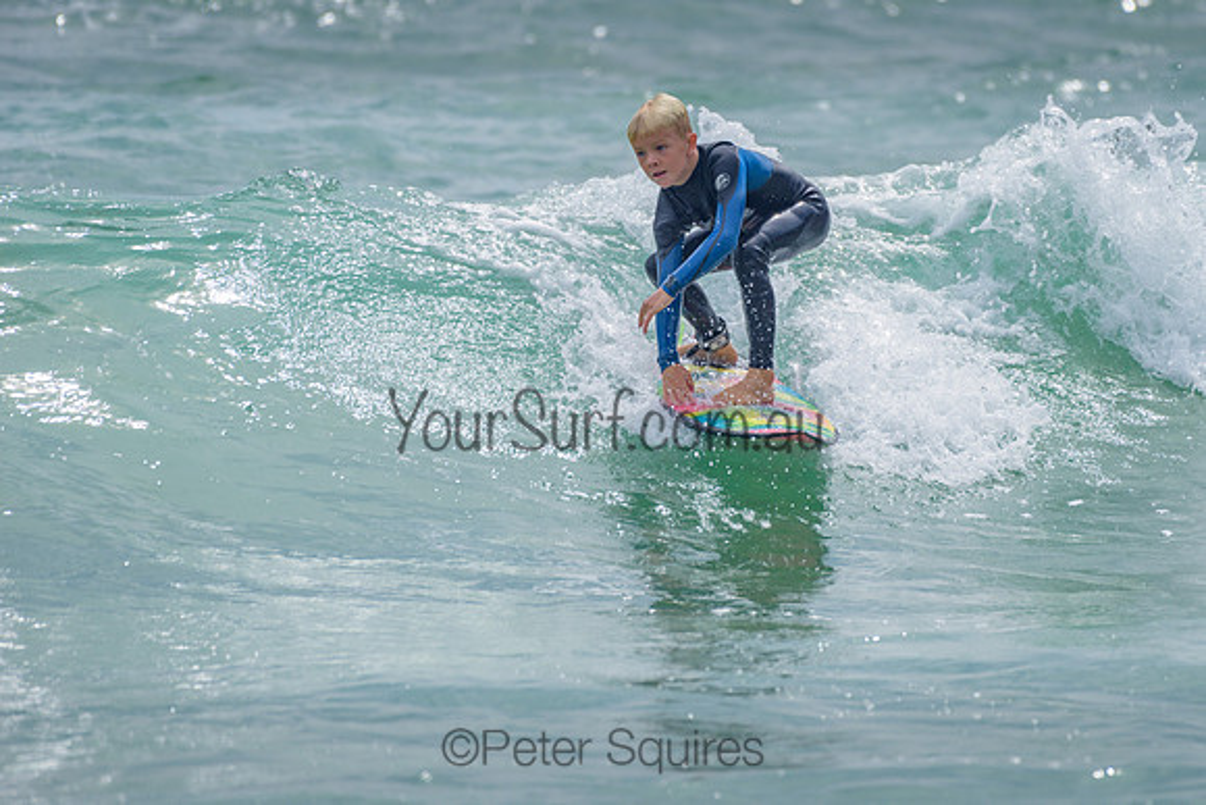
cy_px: 312
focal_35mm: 613
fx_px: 20525
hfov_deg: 3.4
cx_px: 739
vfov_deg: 2.2
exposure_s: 1/2000
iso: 125
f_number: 5.6
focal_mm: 500
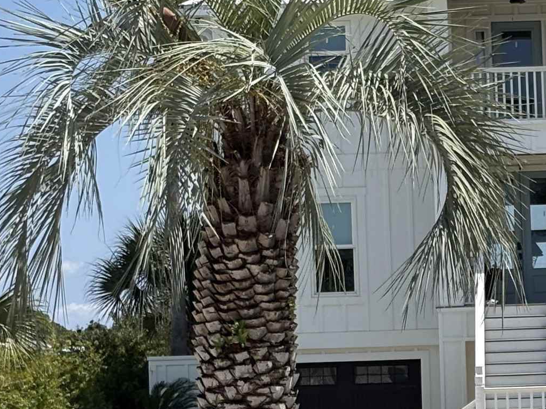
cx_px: 534
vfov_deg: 9.4
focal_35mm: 157
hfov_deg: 12.4
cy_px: 338
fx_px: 2477
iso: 40
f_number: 1.6
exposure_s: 1/4329
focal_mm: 5.96
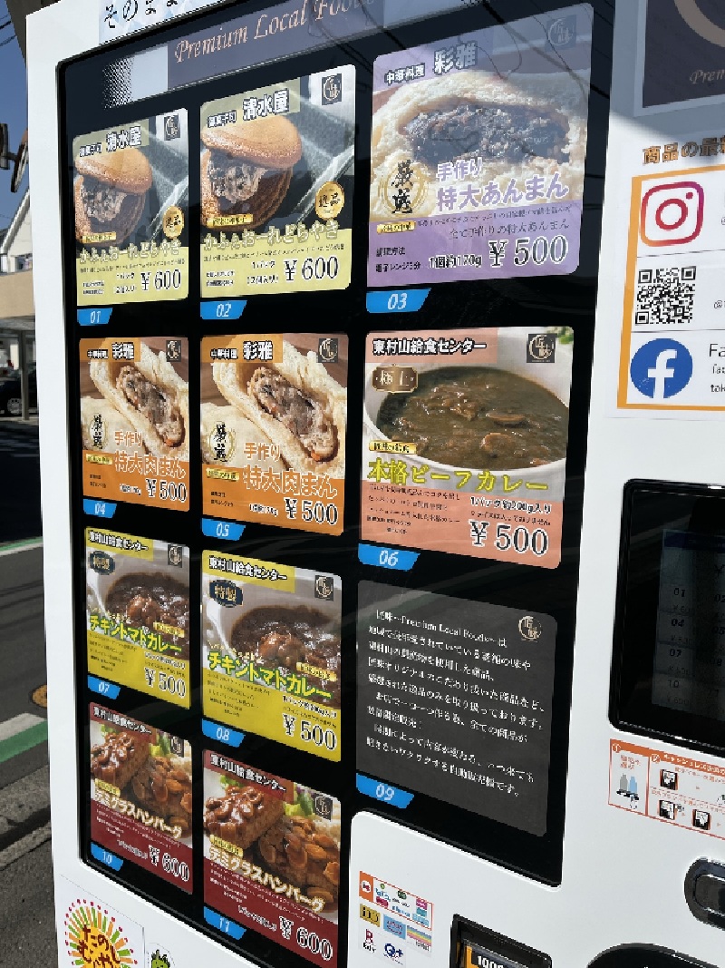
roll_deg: -1.5
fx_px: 726
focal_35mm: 26
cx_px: 362
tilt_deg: -8.1
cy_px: 484
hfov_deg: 53.1
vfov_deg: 67.3
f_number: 1.6
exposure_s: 1/7353
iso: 50
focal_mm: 5.1
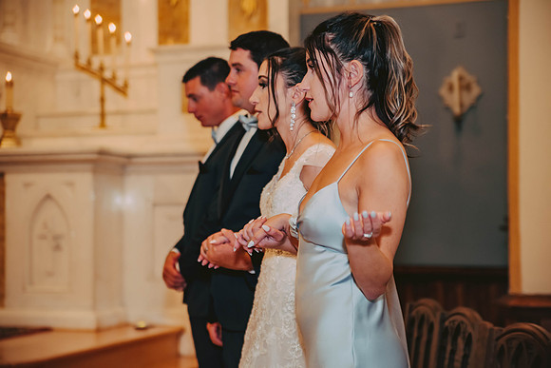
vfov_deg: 18.2
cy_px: 184
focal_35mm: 75
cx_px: 276
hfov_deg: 27.0
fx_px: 1148
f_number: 2.8
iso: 800
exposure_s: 1/100
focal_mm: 75
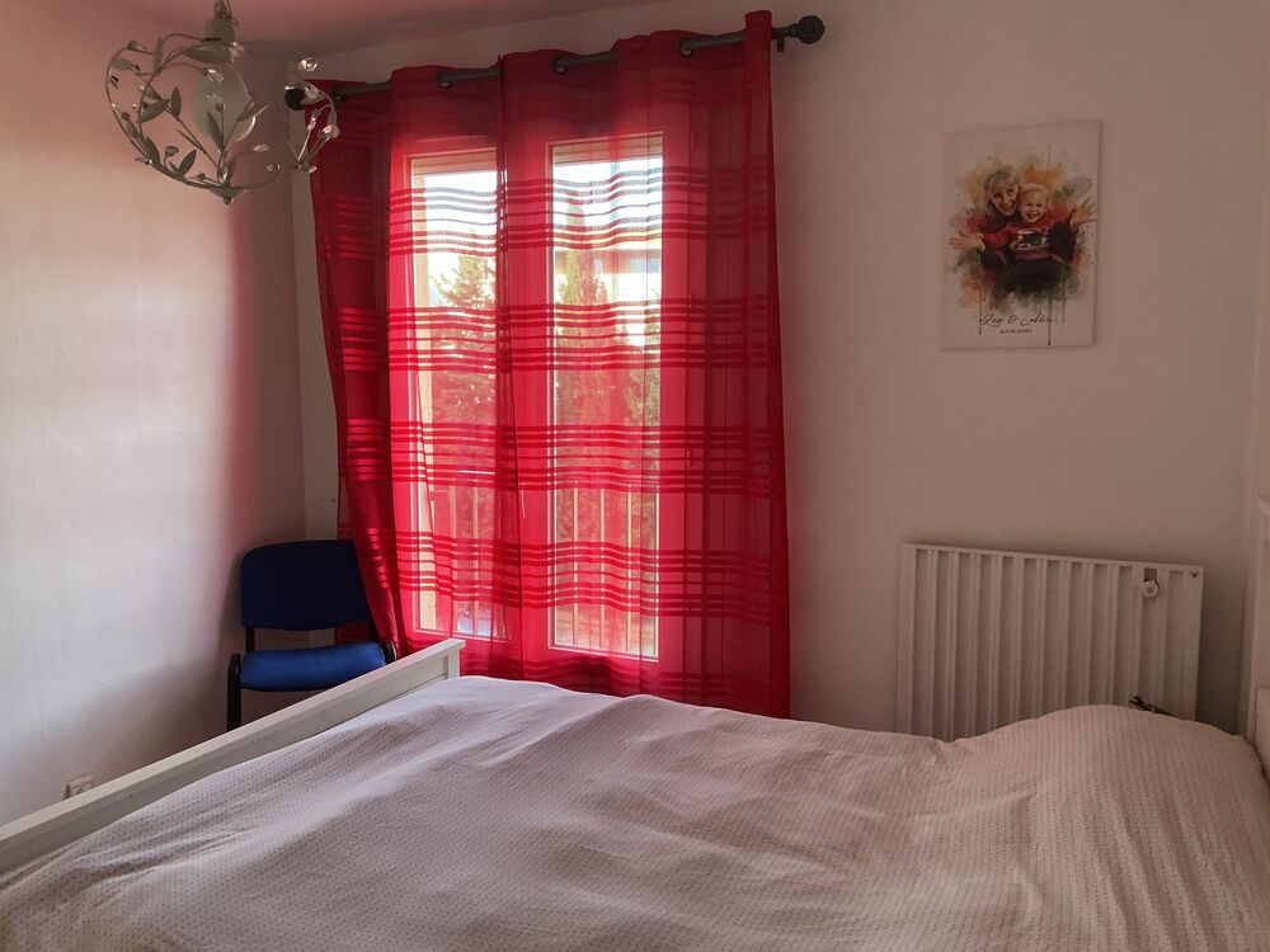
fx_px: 1064
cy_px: 476
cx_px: 635
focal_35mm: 29
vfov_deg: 48.2
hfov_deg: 61.7
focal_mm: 3
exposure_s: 1/50
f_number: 1.8
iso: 80
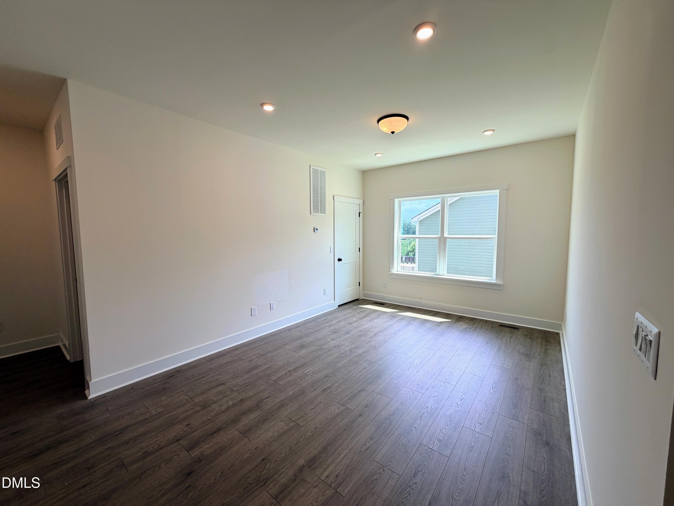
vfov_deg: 85.7
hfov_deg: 102.1
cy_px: 253
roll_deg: +0.7
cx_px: 337
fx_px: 273
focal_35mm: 14
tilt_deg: -4.9
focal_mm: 2.22
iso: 40
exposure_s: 1/120
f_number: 2.2
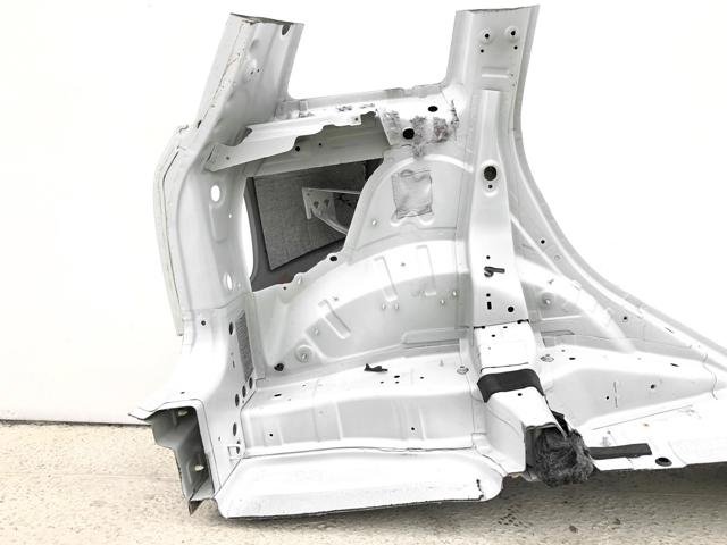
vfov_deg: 49.7
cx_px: 364
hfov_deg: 63.4
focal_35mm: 28
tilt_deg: -3.3
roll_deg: +1.9
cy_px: 272
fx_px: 588
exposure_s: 1/146
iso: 20
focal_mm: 3.99
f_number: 1.8
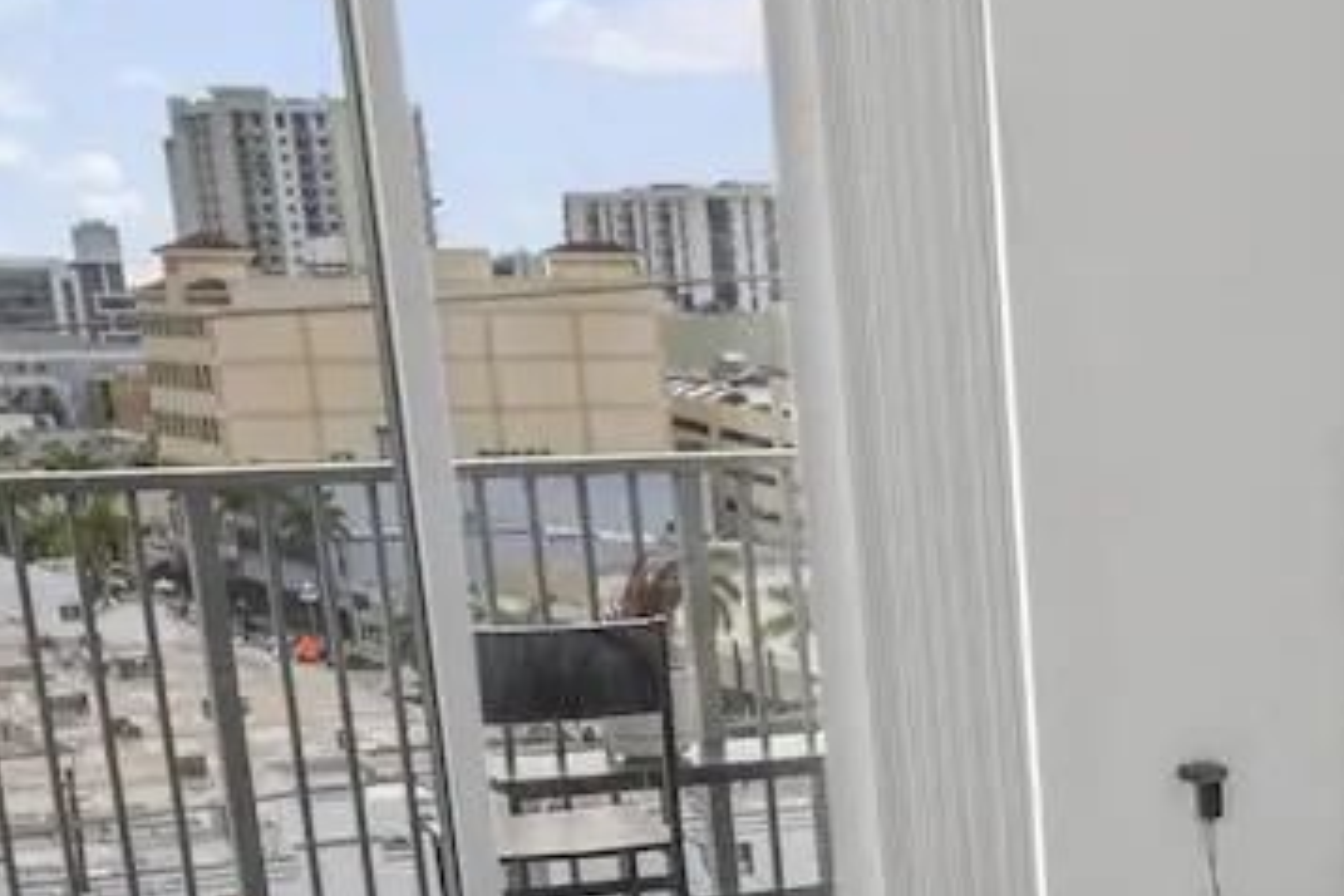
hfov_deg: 21.5
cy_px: 1459
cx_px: 1732
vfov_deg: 14.5
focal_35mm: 86
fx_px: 3210
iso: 125
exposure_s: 1/15
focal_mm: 10
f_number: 2.8
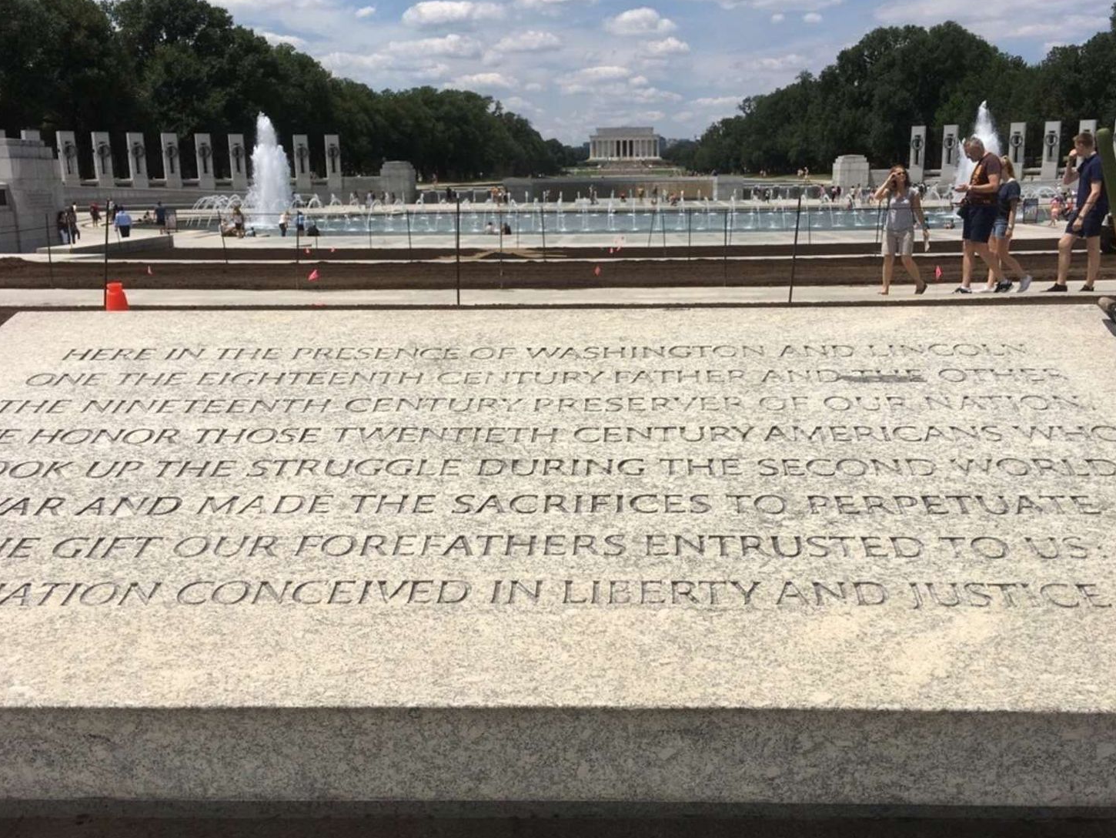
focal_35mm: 32
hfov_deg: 56.7
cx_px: 599
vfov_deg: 44.2
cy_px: 406
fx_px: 1032
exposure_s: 1/3205
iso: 25
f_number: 2.2
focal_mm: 4.15
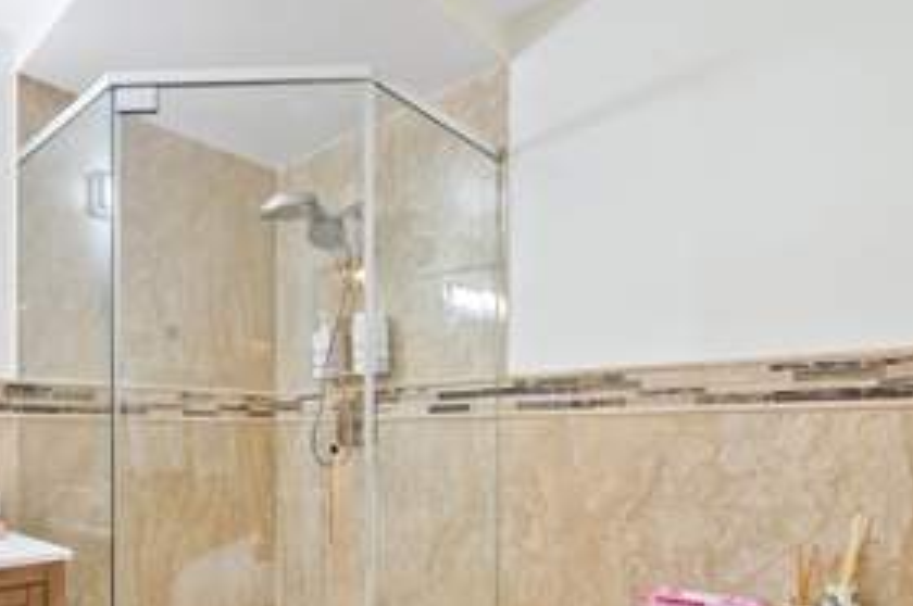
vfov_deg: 50.5
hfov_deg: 71.1
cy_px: 464
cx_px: 287
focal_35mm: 24
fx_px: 608
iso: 320
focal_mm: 14
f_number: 8
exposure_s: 1/20
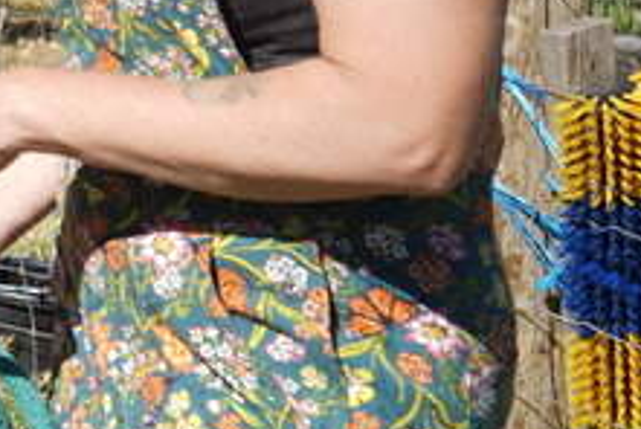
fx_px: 2995
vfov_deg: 8.2
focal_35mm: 168
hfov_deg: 10.3
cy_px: 6
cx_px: -983
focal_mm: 31
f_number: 4.5
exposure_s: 1/400
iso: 64
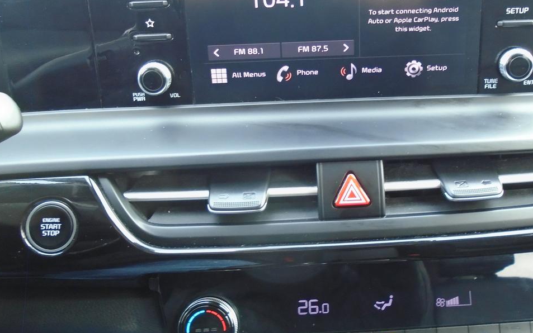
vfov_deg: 34.4
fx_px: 538
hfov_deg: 52.5
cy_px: 140
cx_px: 306
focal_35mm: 37
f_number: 3.2
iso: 160
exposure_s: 1/30
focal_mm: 4.6
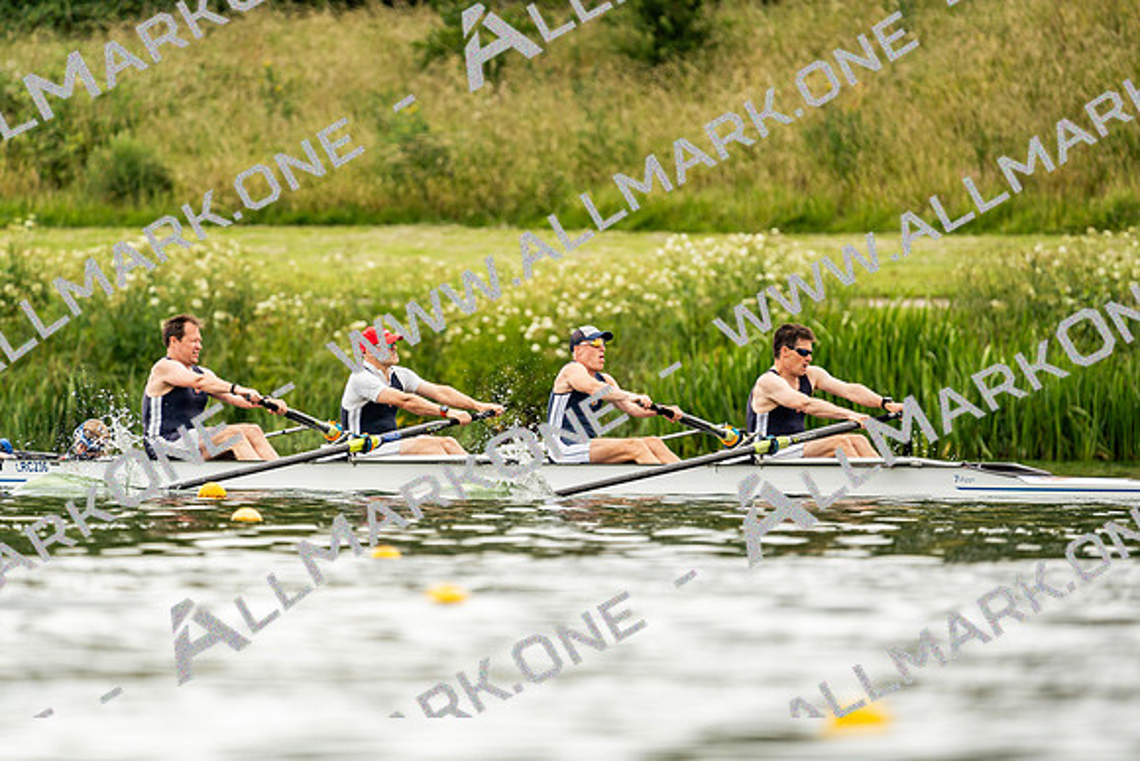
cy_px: 380
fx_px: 19004
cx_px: 570
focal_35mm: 600
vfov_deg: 2.3
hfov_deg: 3.4
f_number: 6.3
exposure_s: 1/2000
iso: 500
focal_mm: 600
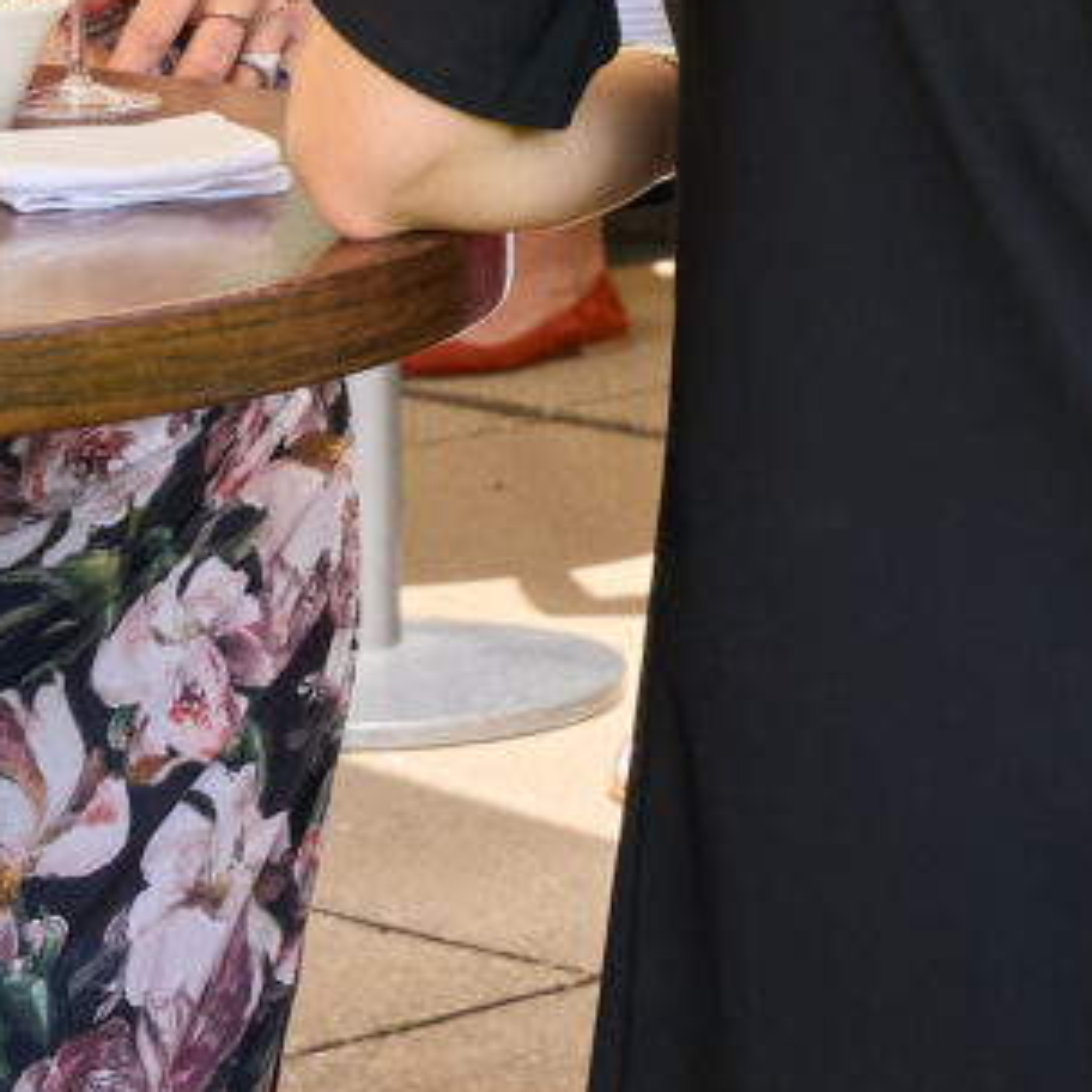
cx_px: 1369
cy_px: -717
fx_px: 10136
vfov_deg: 6.1
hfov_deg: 6.1
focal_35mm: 284
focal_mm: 39.7
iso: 250
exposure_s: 1/400
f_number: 5
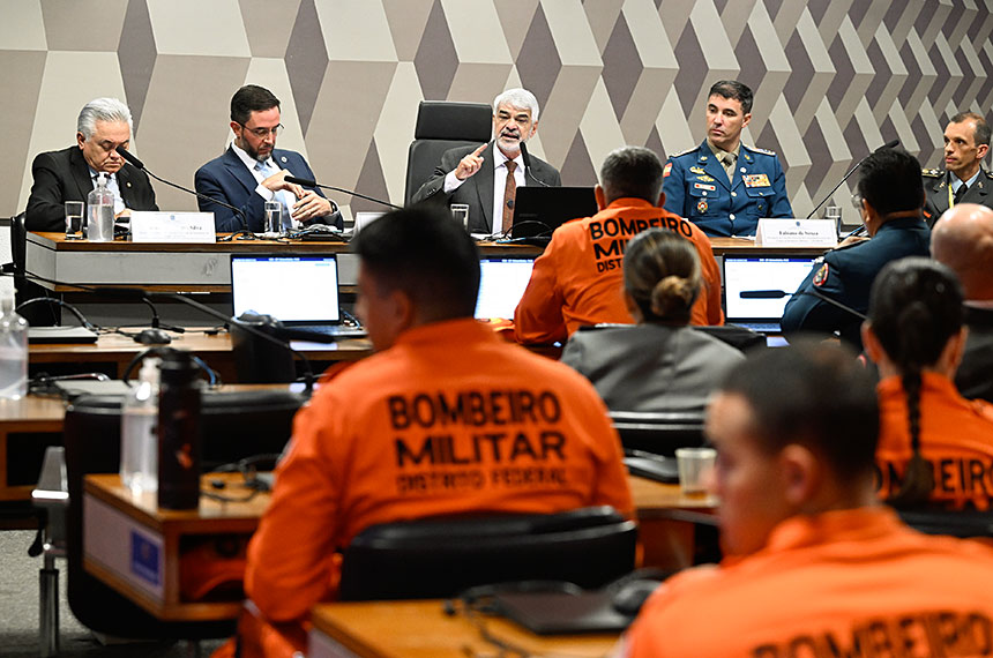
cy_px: 329
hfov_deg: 19.5
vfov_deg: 13.0
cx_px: 496
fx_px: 2891
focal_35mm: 105
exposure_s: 1/160
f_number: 4
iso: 4000
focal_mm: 105
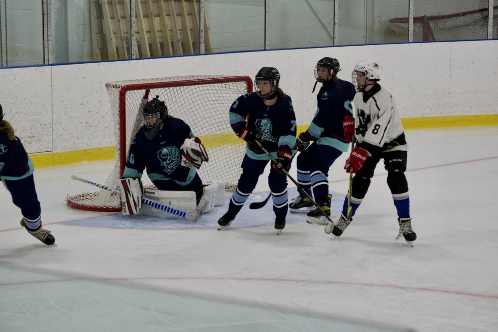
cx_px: 249
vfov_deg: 9.9
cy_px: 166
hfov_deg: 14.9
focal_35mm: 138
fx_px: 1909
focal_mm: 92
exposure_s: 1/320
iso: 1600
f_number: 6.3
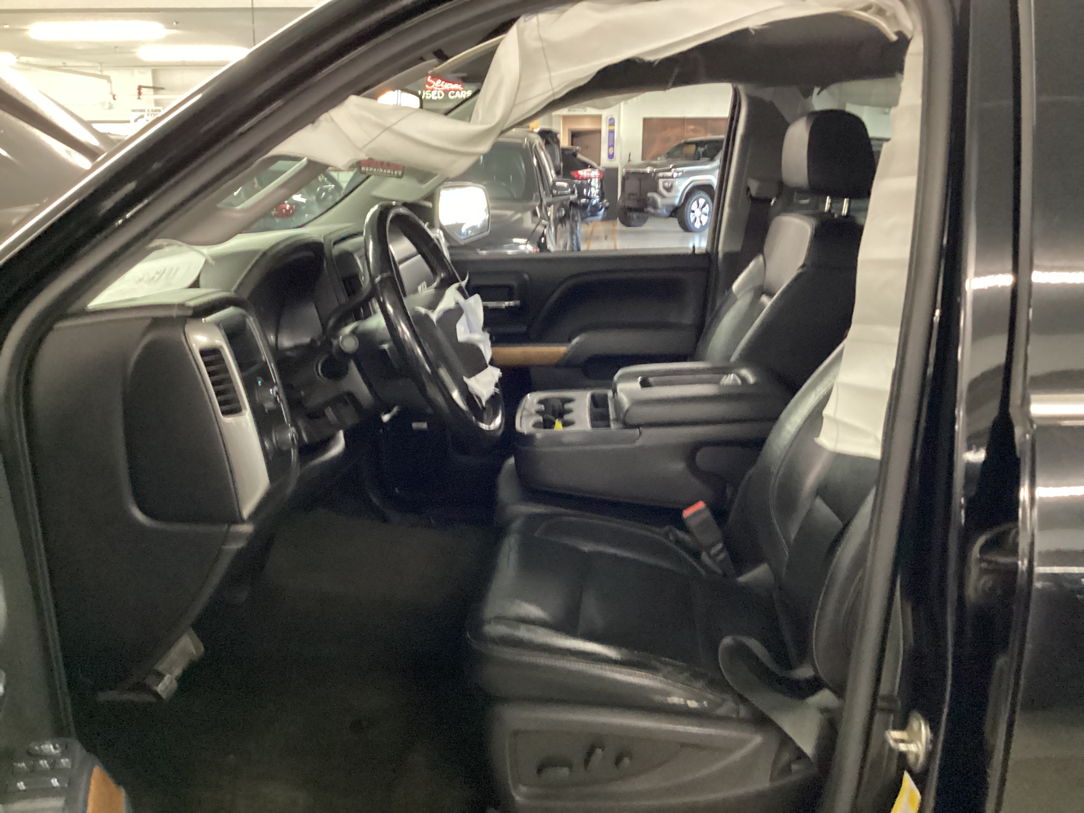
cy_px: 406
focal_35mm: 31
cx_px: 542
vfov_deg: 45.4
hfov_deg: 58.4
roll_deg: -1.1
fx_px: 971
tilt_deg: -18.1
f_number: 2.4
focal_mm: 3.3
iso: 800
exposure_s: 1/30
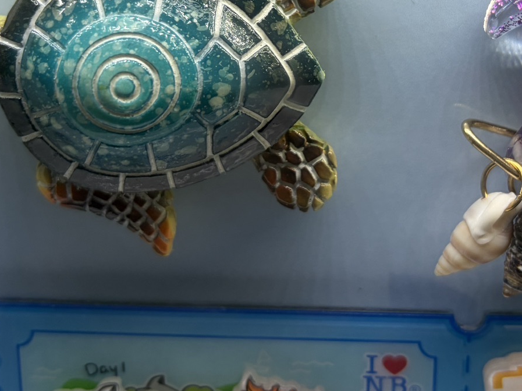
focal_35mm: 58
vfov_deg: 24.6
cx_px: 304
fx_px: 874
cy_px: 52
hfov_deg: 33.2
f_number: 1.6
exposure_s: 1/122
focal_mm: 5.96
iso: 100
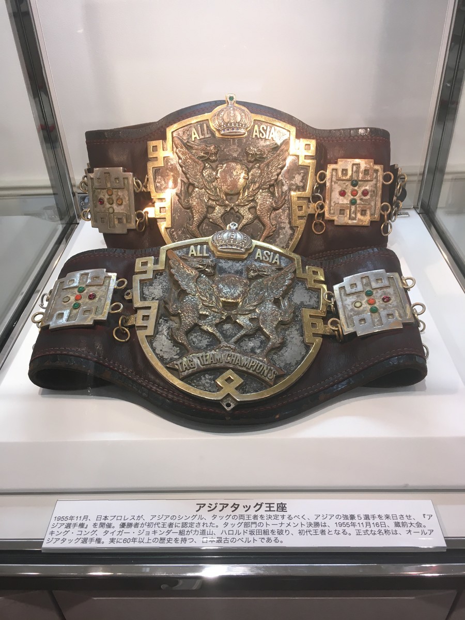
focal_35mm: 29
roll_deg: +3.5
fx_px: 519
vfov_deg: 61.7
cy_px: 310
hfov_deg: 48.2
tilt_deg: -39.5
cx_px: 232
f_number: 2.2
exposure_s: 1/40
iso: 32
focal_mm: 4.15
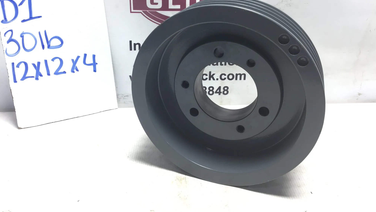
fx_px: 339
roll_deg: -2.0
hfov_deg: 58.0
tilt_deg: -22.0
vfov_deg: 34.4
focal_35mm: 34
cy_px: 72
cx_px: 187
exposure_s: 1/60
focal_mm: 3.3
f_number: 2.4
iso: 32
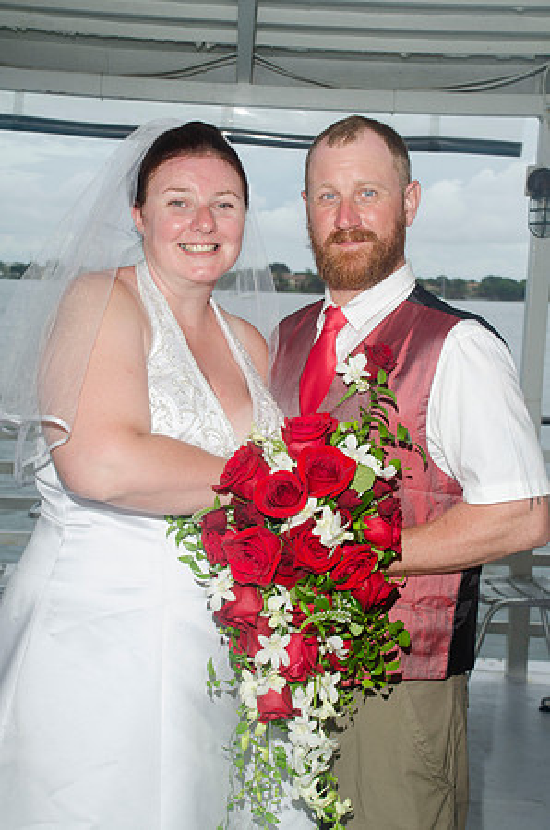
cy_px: 415
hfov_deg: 23.7
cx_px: 275
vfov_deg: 35.1
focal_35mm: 57
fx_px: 1312
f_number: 7.1
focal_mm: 38
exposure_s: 1/160
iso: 100
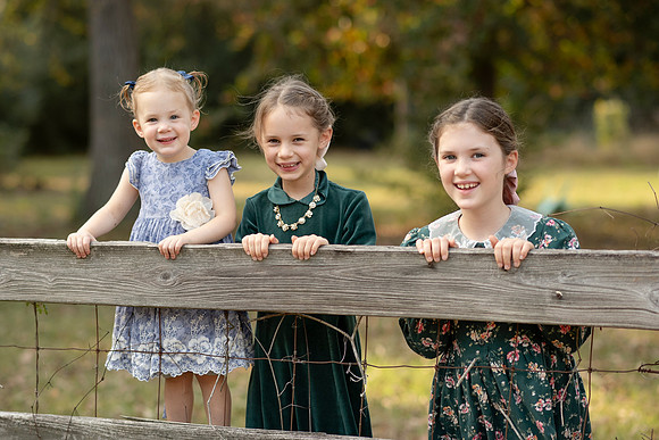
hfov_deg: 21.5
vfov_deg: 14.4
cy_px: 234
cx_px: 300
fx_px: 1739
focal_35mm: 95
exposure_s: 1/800
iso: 320
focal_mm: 85
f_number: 2.5
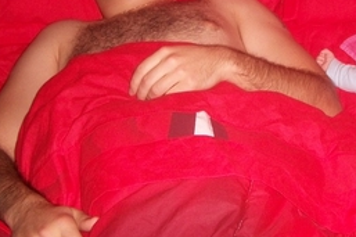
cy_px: -28
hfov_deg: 25.2
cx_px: 324
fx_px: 771
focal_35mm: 78
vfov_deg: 16.9
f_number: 3.1
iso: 160
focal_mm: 6.3
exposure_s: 1/30
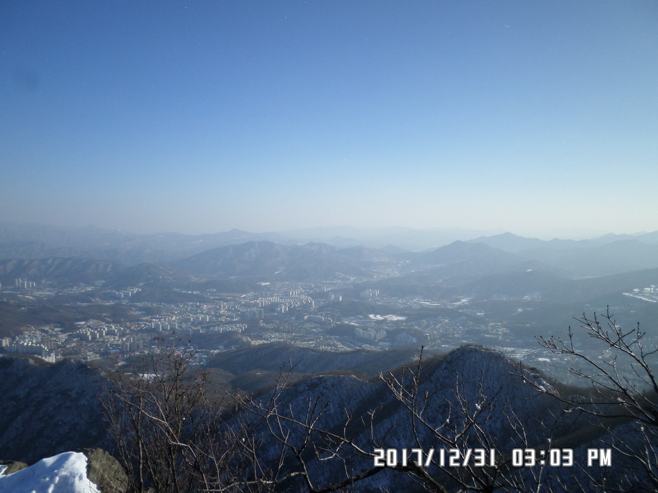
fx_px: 475
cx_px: 329
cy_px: 246
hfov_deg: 69.4
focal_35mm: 25
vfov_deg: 54.8
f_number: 2.5
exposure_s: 1/2000
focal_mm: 4.5
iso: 80
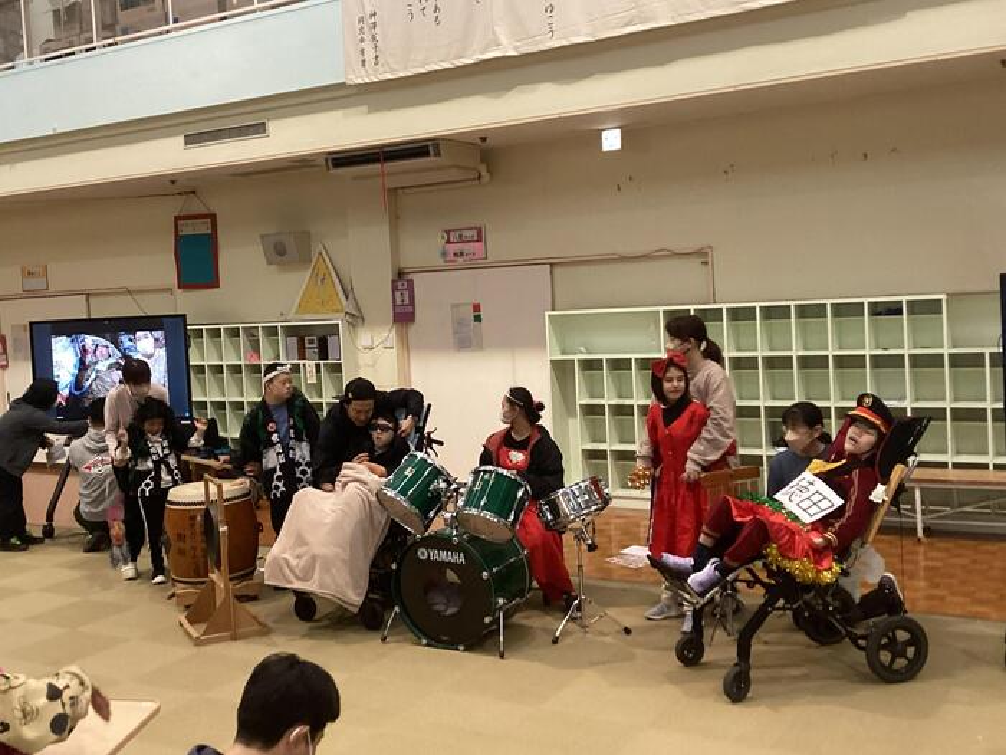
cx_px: 503
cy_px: 378
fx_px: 901
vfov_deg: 45.4
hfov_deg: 58.4
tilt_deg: -3.1
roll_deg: +3.3
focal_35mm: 31
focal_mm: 3.3
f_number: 2.4
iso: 200
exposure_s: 1/60
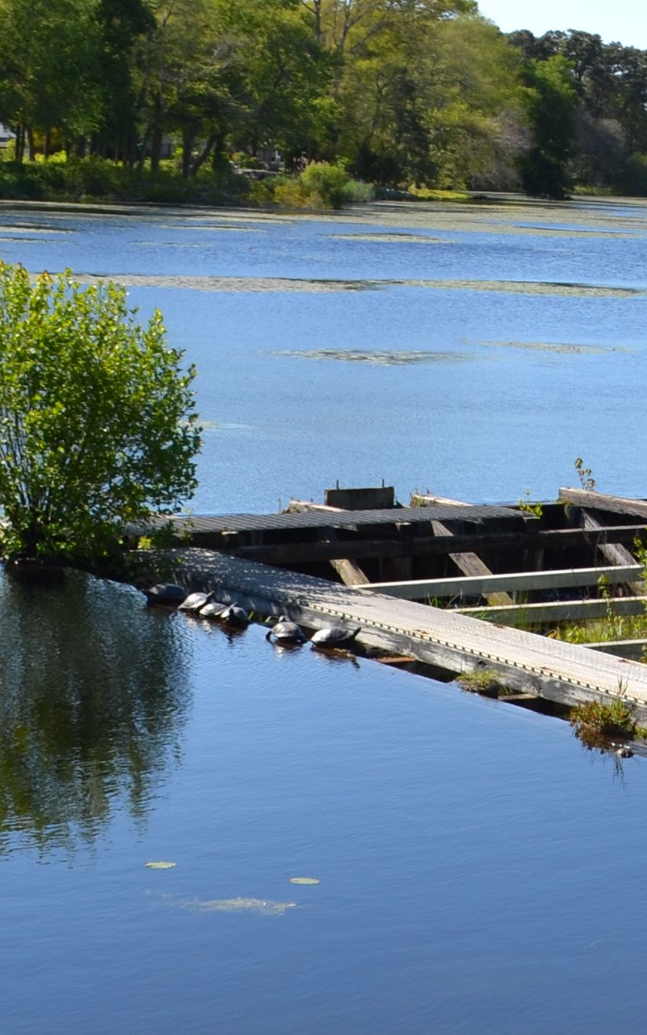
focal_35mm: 92
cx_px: 784
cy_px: 243
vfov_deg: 22.3
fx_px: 2596
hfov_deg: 13.8
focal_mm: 18
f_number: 8
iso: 100
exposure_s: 1/250
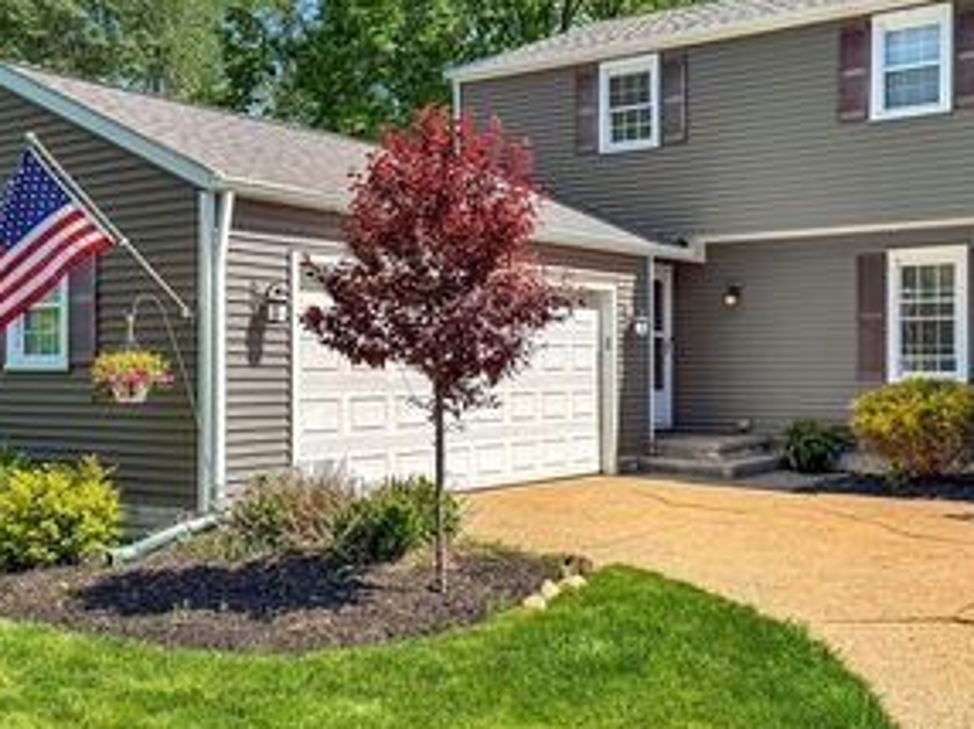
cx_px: 589
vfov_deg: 34.3
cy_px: 349
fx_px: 1181
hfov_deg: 44.6
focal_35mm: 42
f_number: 1.8
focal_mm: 6.76
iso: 100
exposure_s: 1/3600
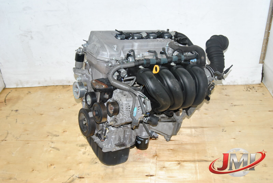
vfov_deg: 32.0
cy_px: 92
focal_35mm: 42
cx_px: 136
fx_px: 319
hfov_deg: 46.3
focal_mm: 28
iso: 800
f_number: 11
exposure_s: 1/200
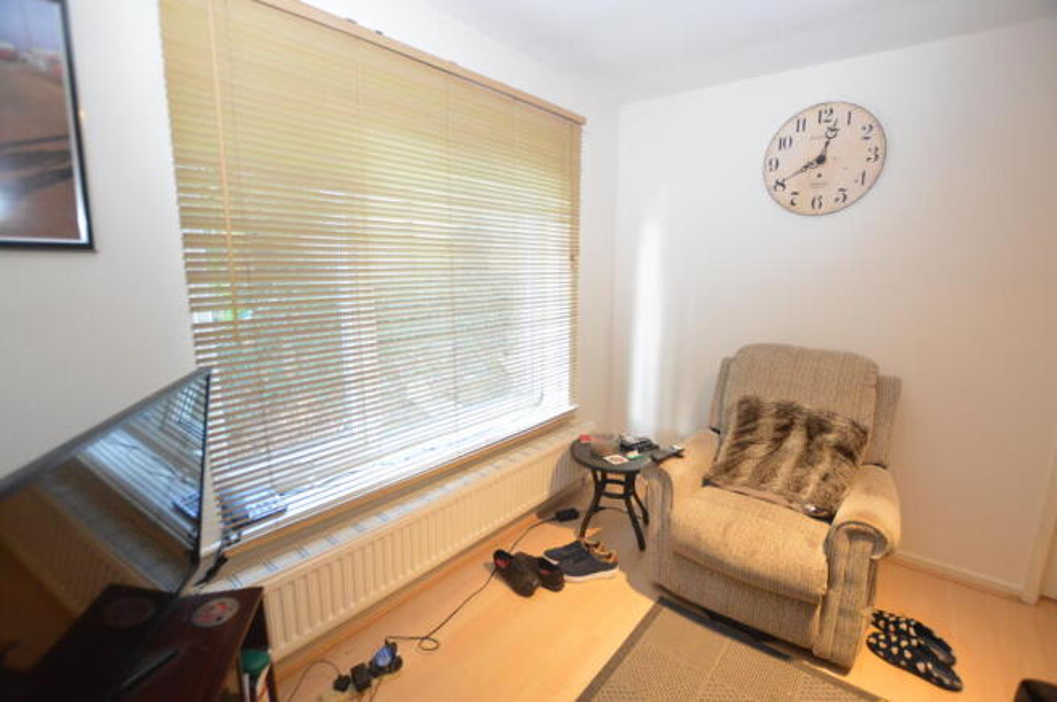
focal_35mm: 15
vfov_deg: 77.2
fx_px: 440
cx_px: 528
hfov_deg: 100.4
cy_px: 351
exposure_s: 1/60
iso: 2200
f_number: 3.5
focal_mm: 10
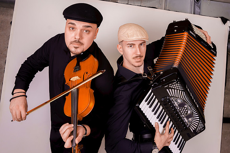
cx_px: 145
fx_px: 223
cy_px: 42
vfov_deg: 37.3
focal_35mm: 35
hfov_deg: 54.0
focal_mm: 24
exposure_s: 1/80
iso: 100
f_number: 6.3
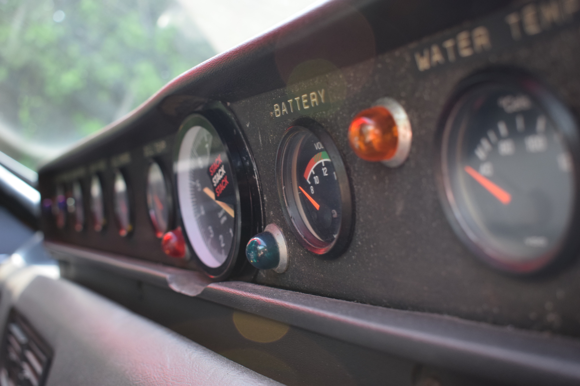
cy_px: 193
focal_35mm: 44
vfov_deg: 30.8
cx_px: 290
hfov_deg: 45.0
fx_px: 701
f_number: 5.6
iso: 640
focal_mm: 29
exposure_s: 1/125
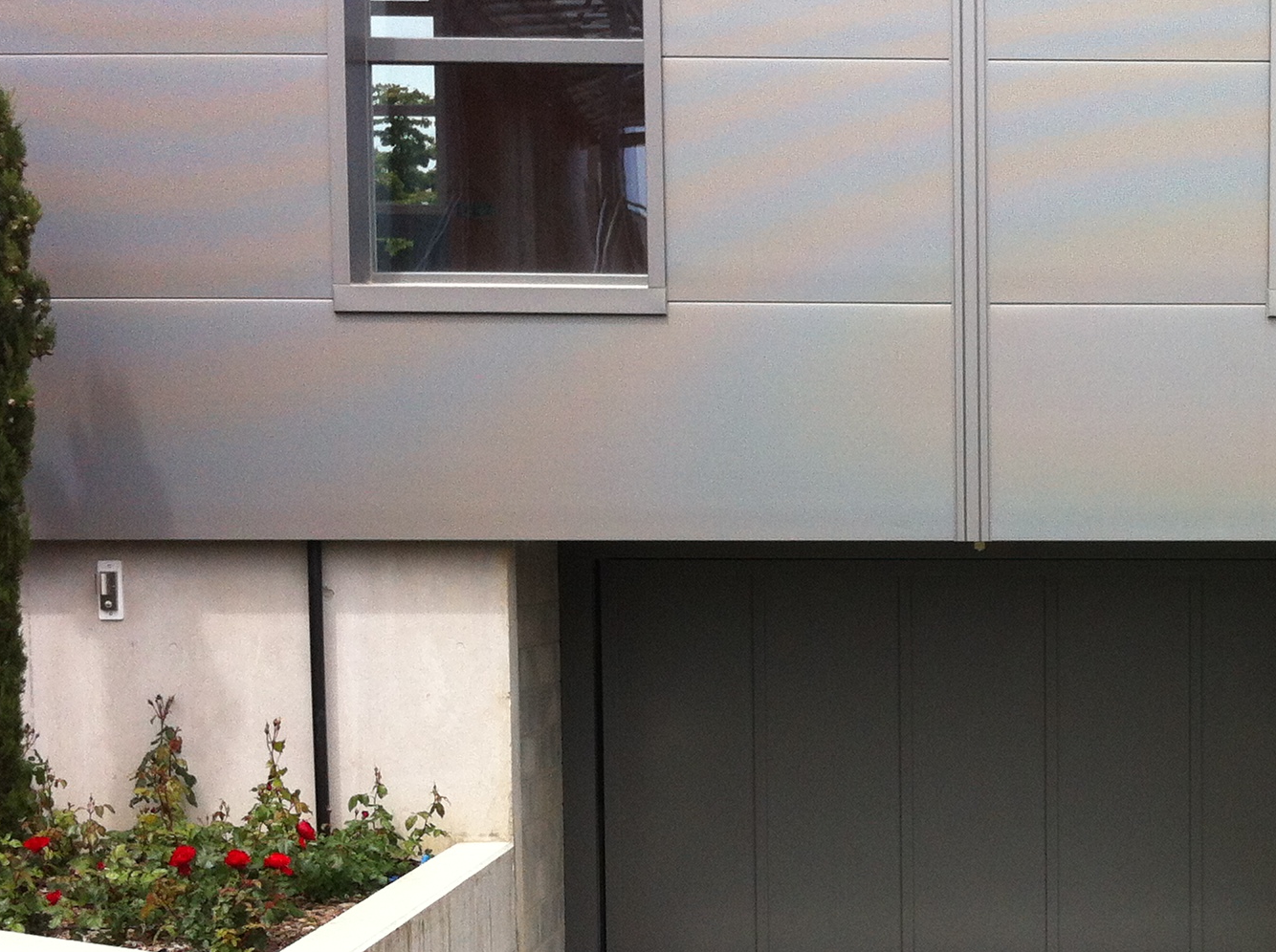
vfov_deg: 21.4
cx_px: 1038
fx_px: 2503
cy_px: 679
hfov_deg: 28.0
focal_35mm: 68
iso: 80
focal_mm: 3.85
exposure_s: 1/862
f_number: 2.8
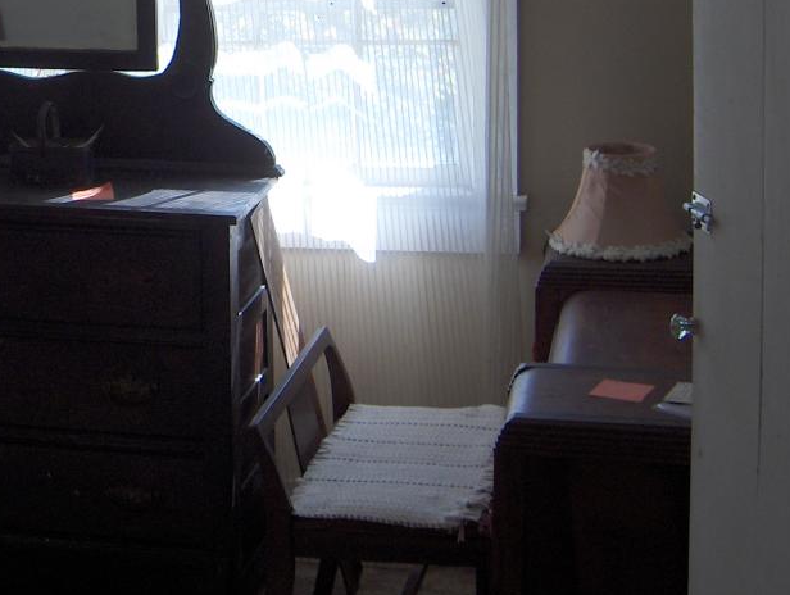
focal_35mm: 81
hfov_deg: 23.3
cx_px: 49
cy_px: 57
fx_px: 1851
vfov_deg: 18.0
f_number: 2.8
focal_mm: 8
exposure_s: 1/116
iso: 200
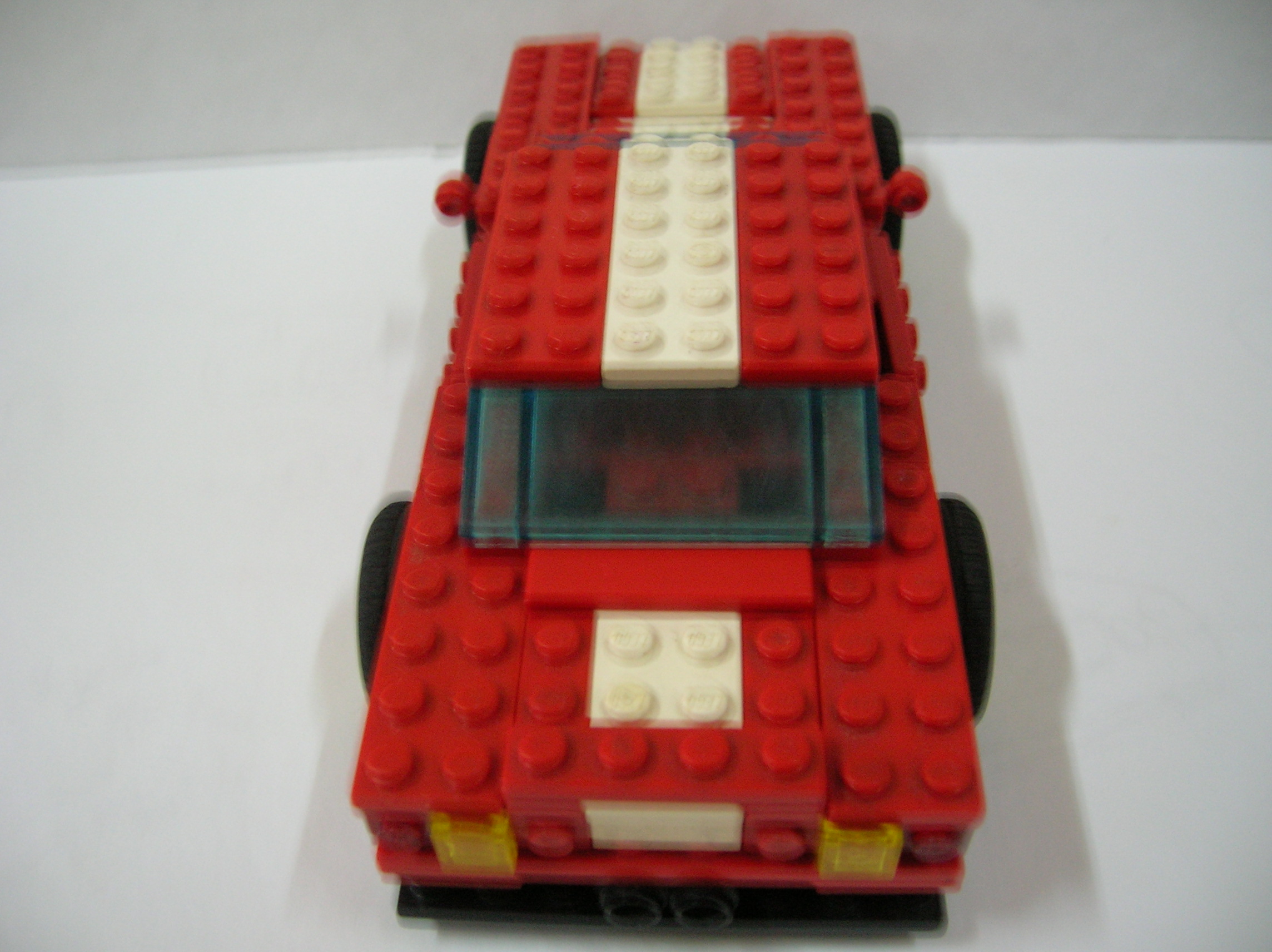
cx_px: 636
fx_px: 1248
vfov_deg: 41.7
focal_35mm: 34
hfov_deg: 54.0
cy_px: 476
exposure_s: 1/5.3
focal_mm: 5.7
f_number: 2.9
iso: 100
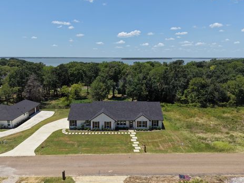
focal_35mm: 26
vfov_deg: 53.0
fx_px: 183
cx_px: 115
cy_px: 88
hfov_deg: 67.3
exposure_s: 1/6000
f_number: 1.8
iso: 200
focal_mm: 8.67
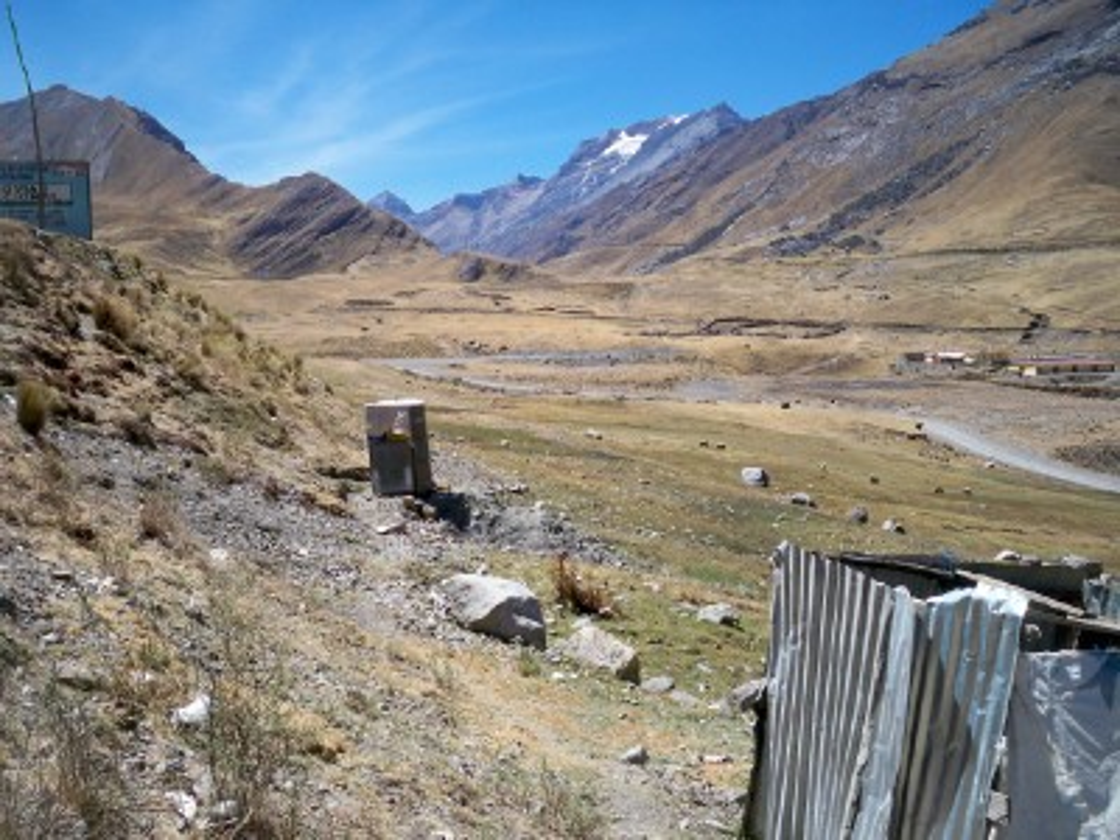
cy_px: 420
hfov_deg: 52.6
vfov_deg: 40.7
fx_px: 1132
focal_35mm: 35
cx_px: 560
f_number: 4.7
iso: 64
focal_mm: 6.3
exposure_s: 1/400
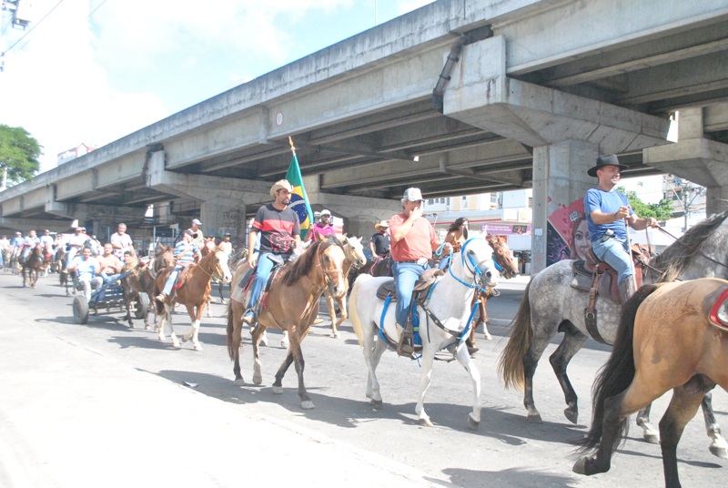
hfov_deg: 53.1
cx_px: 364
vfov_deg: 37.0
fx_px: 729
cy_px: 244
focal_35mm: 36
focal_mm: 24
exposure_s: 1/1600
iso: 1250
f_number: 5.6
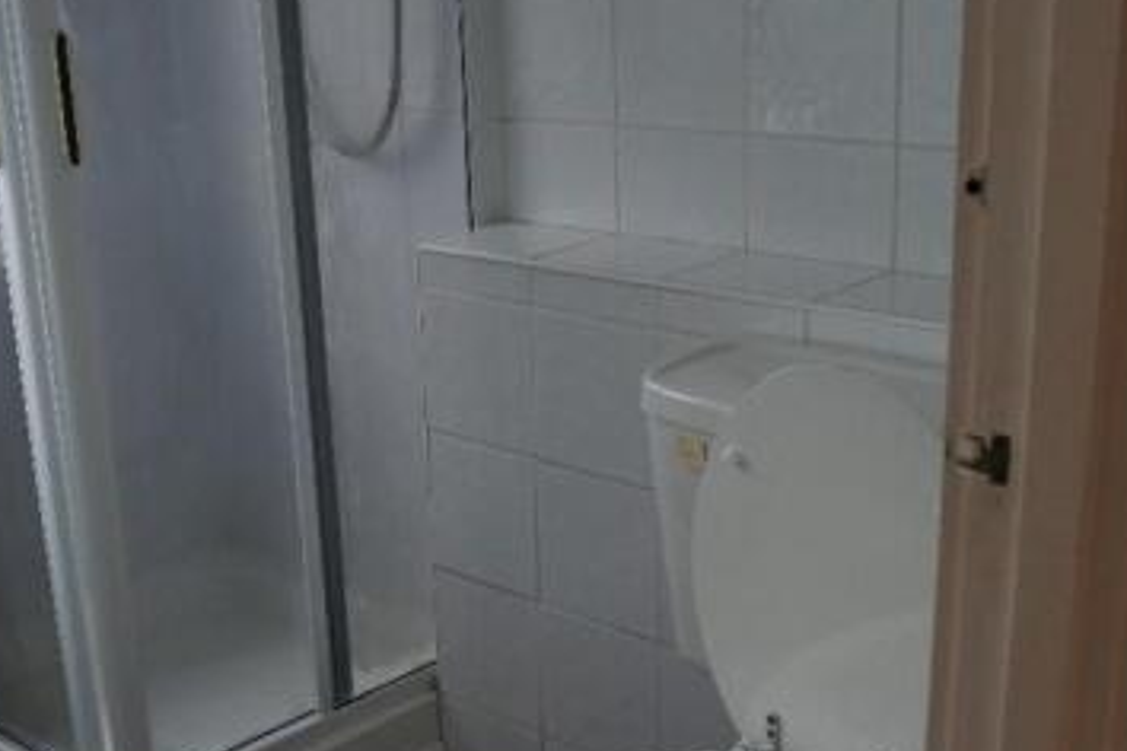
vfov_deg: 26.8
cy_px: 520
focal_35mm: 50
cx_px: 384
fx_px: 1565
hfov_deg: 39.2
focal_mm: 10
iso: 560
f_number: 3.5
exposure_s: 1/125
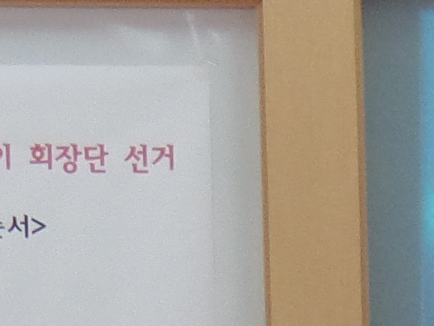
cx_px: 1383
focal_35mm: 604
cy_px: 940
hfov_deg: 3.2
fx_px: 7571
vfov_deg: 2.4
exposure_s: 1/45
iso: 200
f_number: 3.8
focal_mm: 13.9
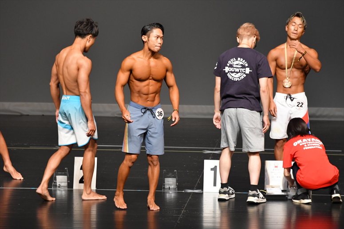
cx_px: 172
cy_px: 114
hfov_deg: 6.5
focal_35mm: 315
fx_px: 3009
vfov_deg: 4.4
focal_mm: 210
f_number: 5.6
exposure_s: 1/400
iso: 2500
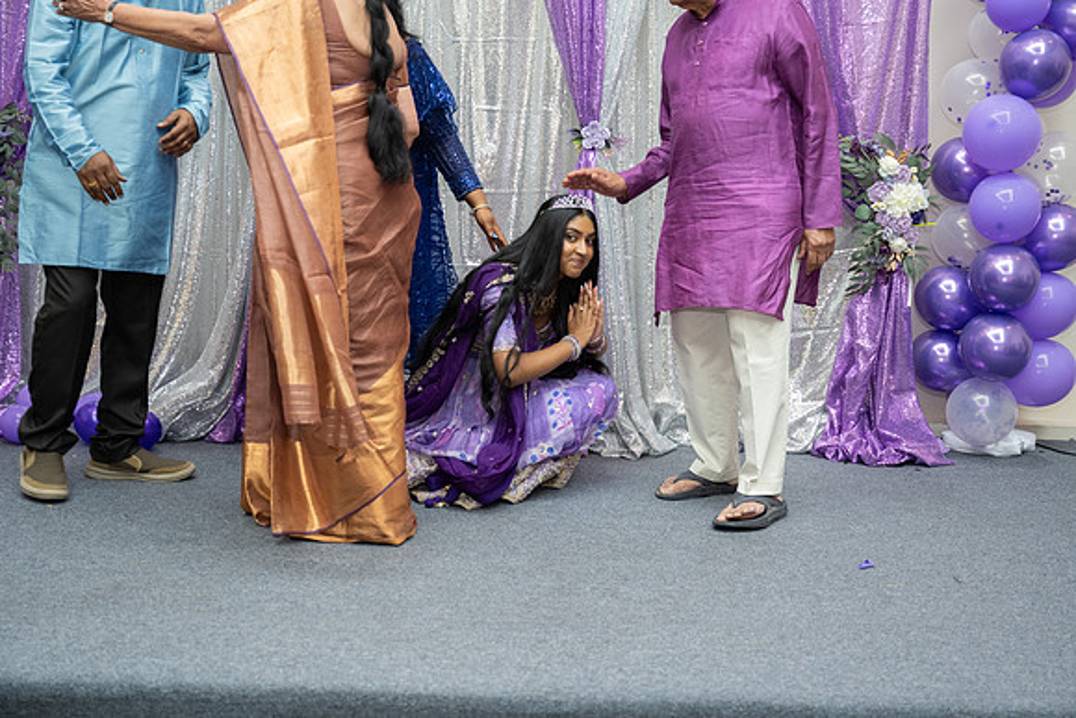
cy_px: 359
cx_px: 538
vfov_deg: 31.0
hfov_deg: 45.2
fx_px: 1293
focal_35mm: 43
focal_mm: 43
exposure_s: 1/160
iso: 1000
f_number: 3.5
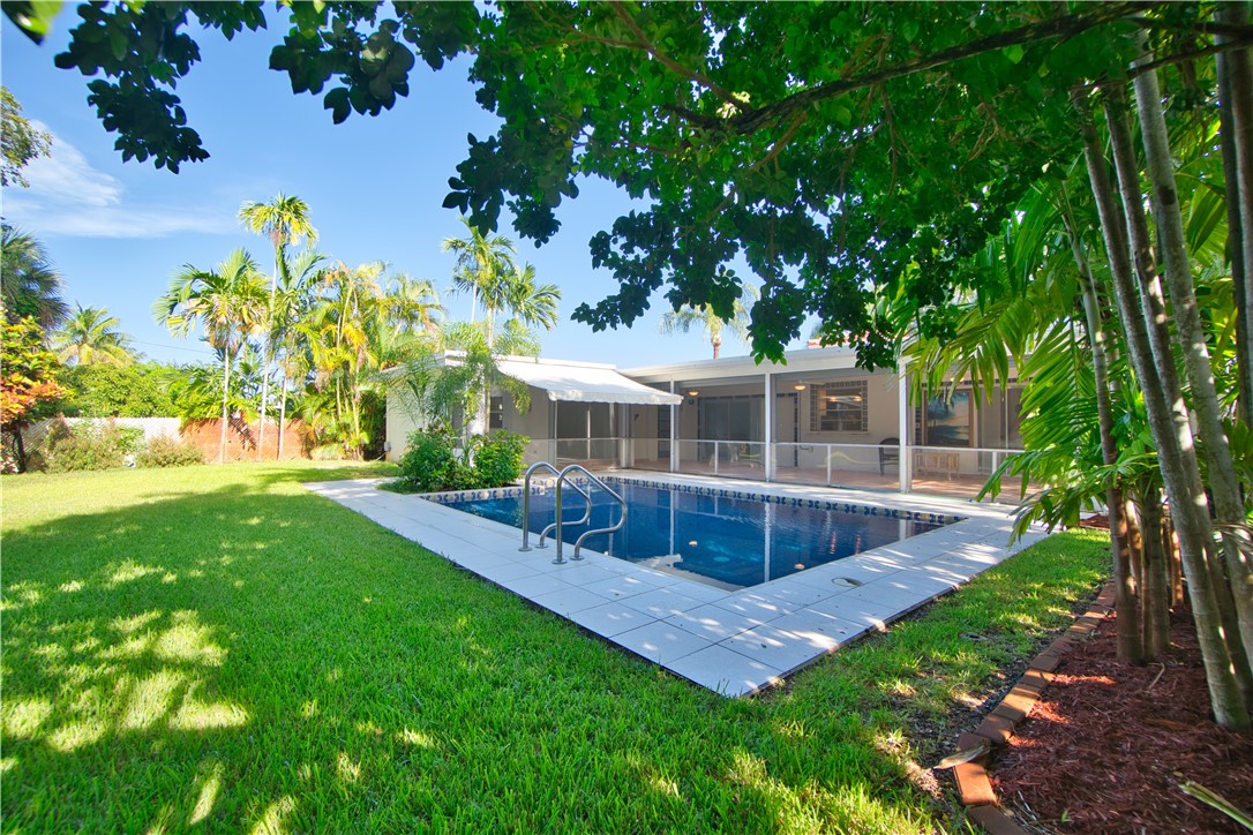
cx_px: 626
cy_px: 418
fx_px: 522
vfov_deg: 77.3
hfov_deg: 100.4
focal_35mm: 15
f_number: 5
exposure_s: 1/125
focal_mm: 10
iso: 100
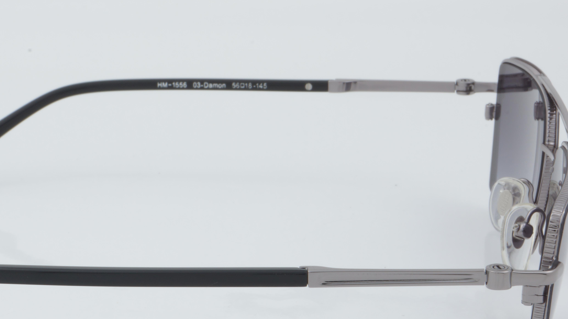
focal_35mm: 114
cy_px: 205
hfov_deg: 18.7
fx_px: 1717
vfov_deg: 10.6
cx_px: 181
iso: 100
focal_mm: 50
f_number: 32
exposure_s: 1/3
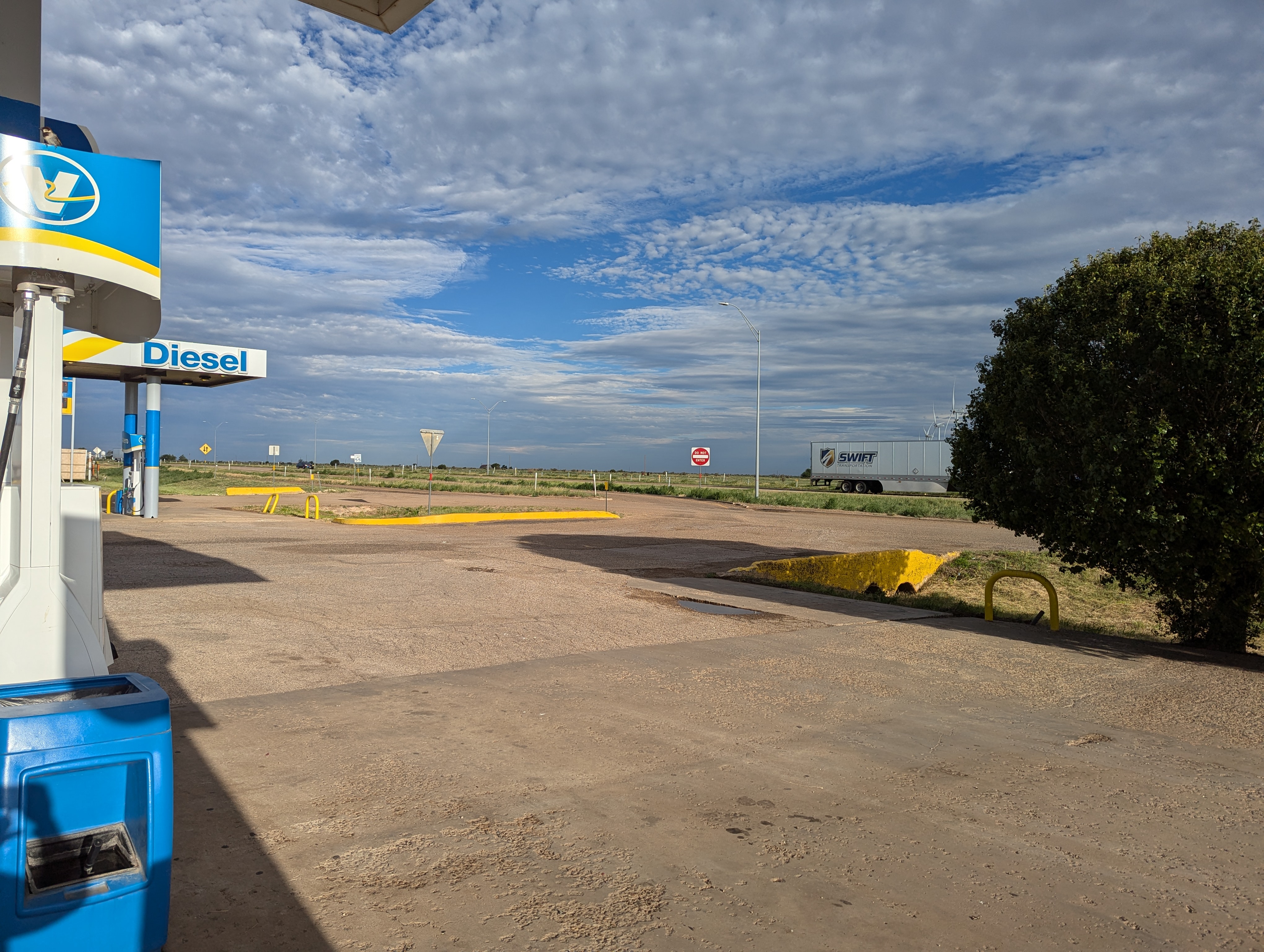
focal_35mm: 24
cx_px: 632
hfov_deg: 71.5
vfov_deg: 56.9
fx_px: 878
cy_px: 476
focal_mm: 6.81
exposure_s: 1/2976
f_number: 1.85
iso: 30
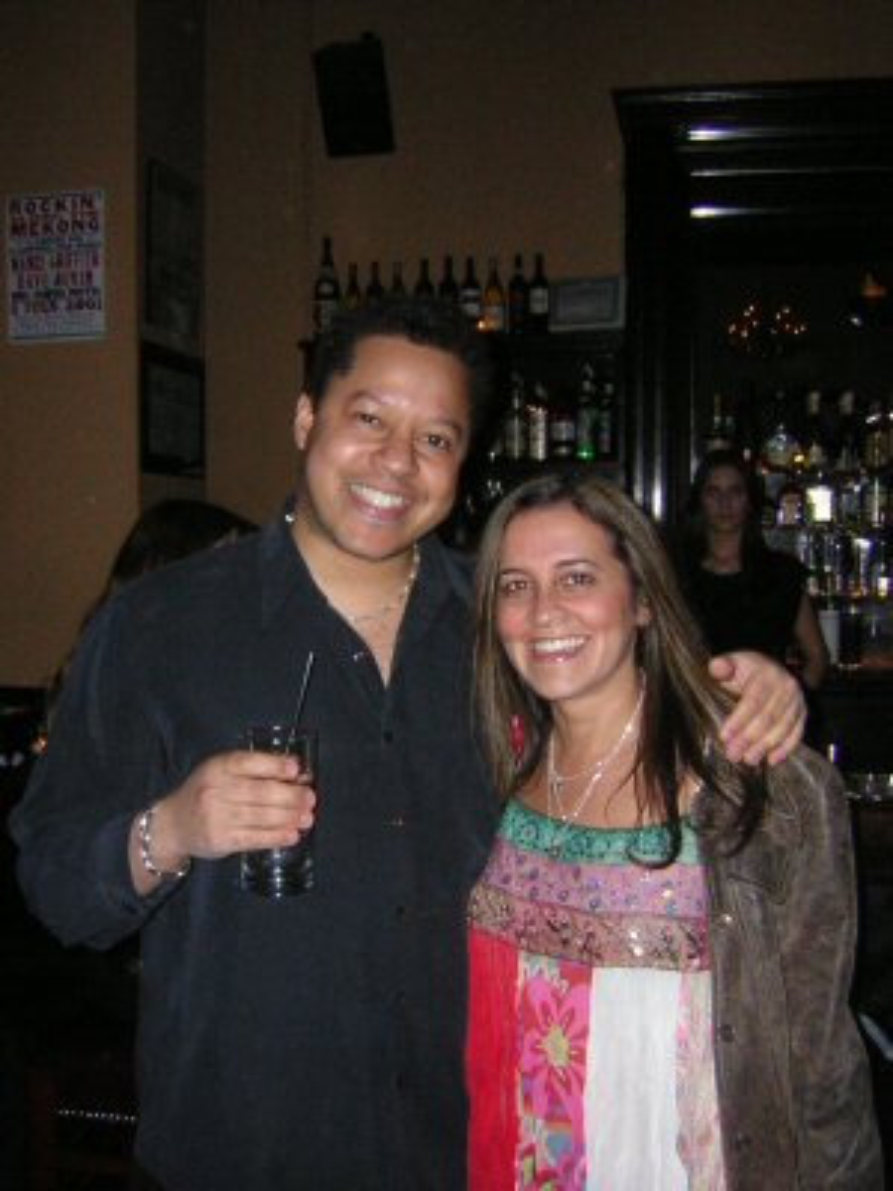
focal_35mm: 36
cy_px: 596
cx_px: 446
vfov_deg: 51.4
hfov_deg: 39.7
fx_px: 1238
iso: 156
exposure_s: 1/60.1
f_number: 5.2
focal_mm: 4.7
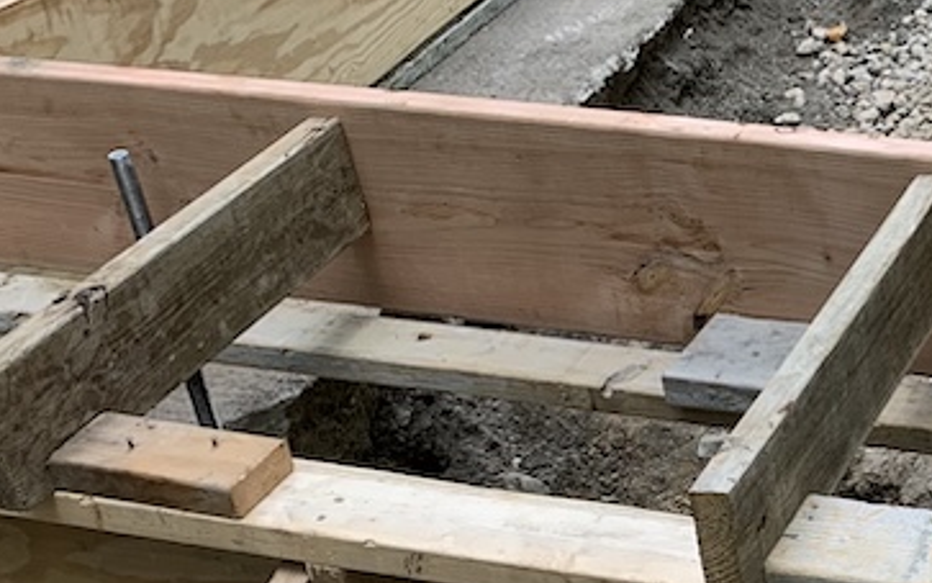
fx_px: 1931
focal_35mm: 76
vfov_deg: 17.0
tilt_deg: -38.3
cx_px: 1022
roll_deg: +3.5
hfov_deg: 25.2
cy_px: 511
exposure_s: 1/121
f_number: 1.8
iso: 40
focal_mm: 4.25
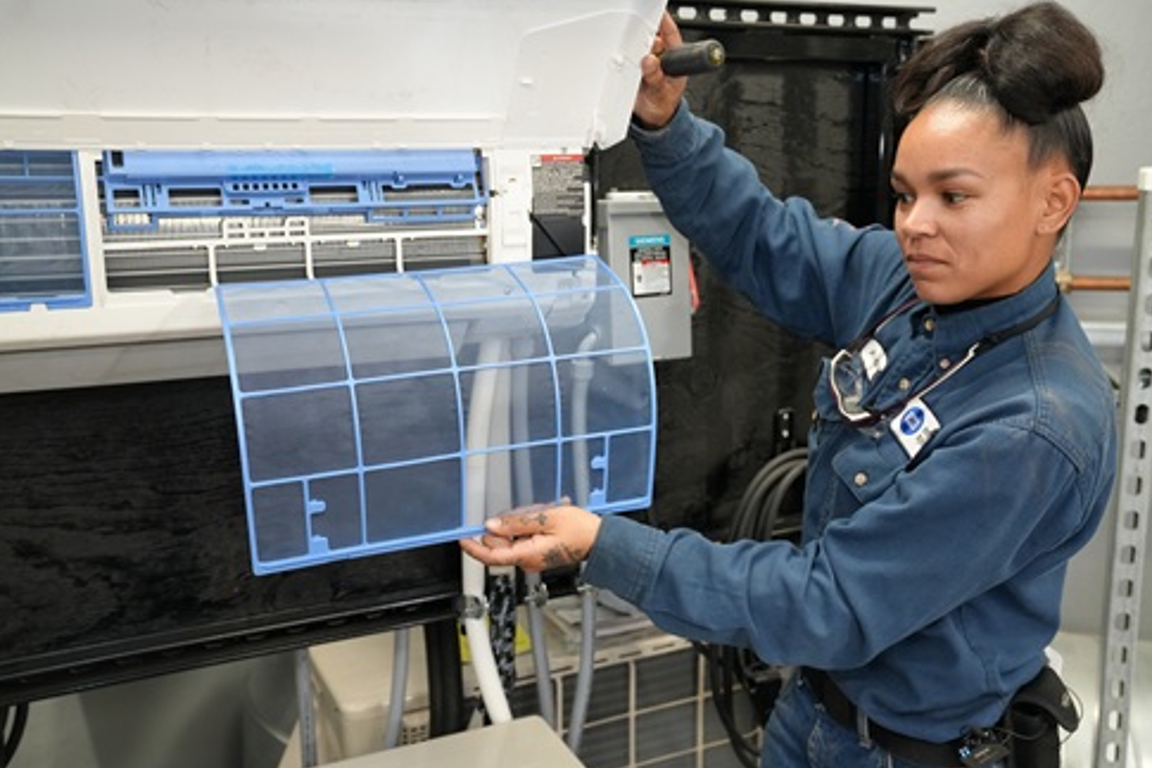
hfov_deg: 55.8
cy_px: 384
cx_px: 584
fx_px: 1088
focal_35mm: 34
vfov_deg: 38.9
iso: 2500
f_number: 4
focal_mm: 33
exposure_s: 1/160
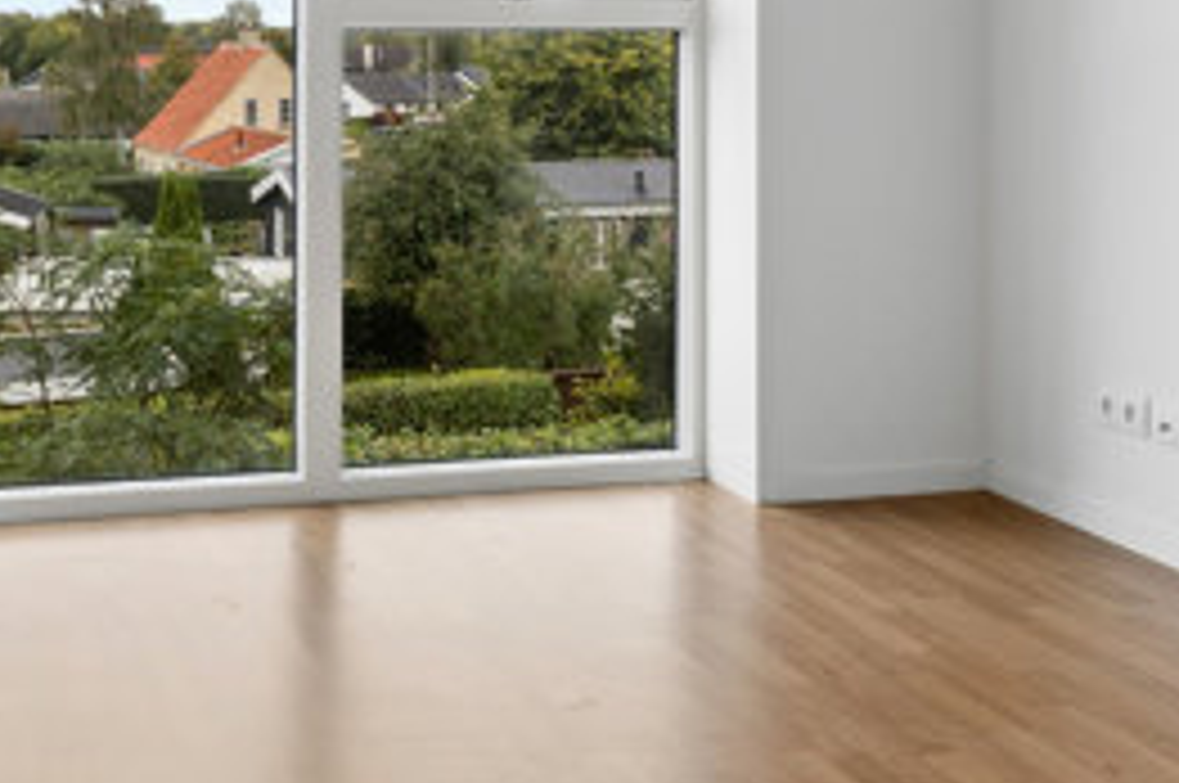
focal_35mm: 55
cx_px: 428
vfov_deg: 23.7
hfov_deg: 36.0
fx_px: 1799
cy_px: 38
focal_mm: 12
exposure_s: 1/30
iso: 200
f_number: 8
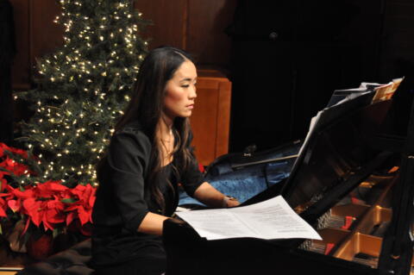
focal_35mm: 52
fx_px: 603
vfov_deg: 25.7
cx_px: 207
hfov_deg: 37.9
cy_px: 138
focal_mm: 35
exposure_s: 1/30
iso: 1600
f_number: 5
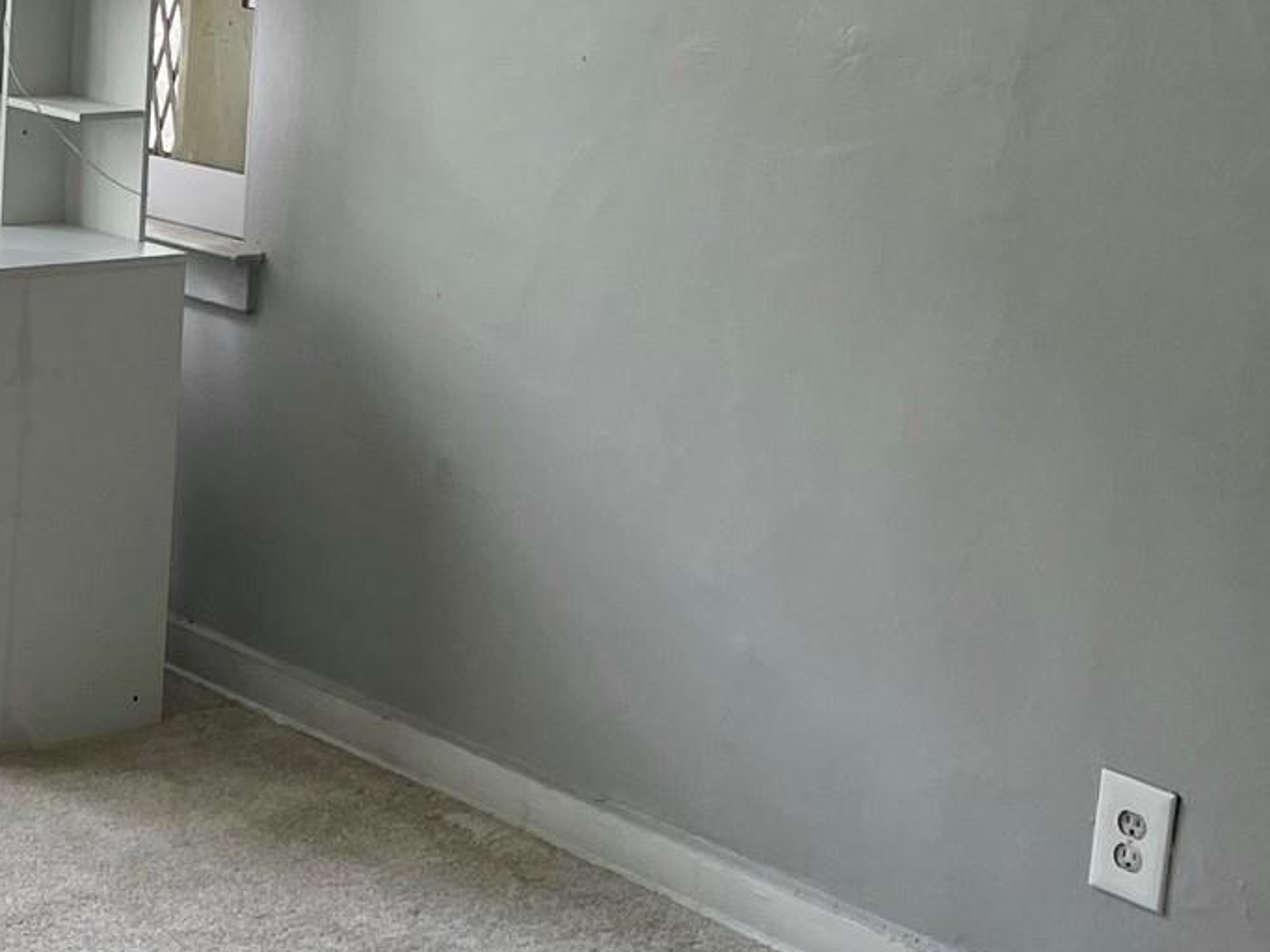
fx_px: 2861
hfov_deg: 22.7
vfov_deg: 18.7
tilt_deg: -7.4
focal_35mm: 78
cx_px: -322
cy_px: 145
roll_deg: -2.2
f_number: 1.6
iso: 80
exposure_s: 1/121
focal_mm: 4.2
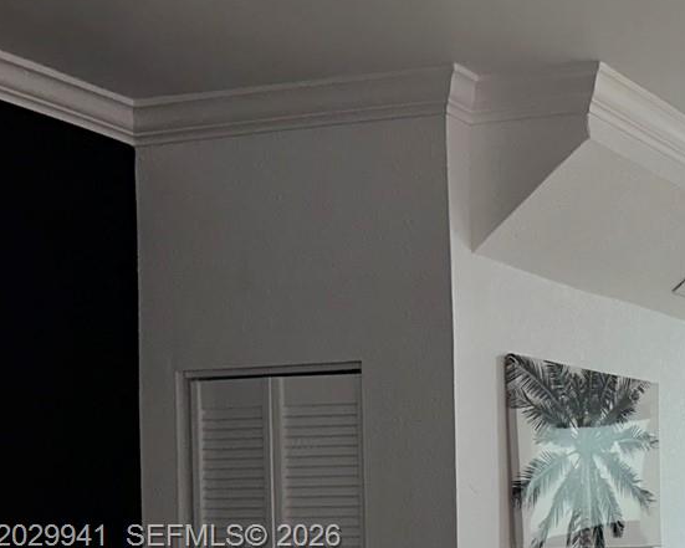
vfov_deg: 21.7
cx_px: 949
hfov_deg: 23.7
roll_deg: +0.9
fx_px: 1379
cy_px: 538
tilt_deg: -0.3
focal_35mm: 68
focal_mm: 6.86
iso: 100
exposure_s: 1/29
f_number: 1.78
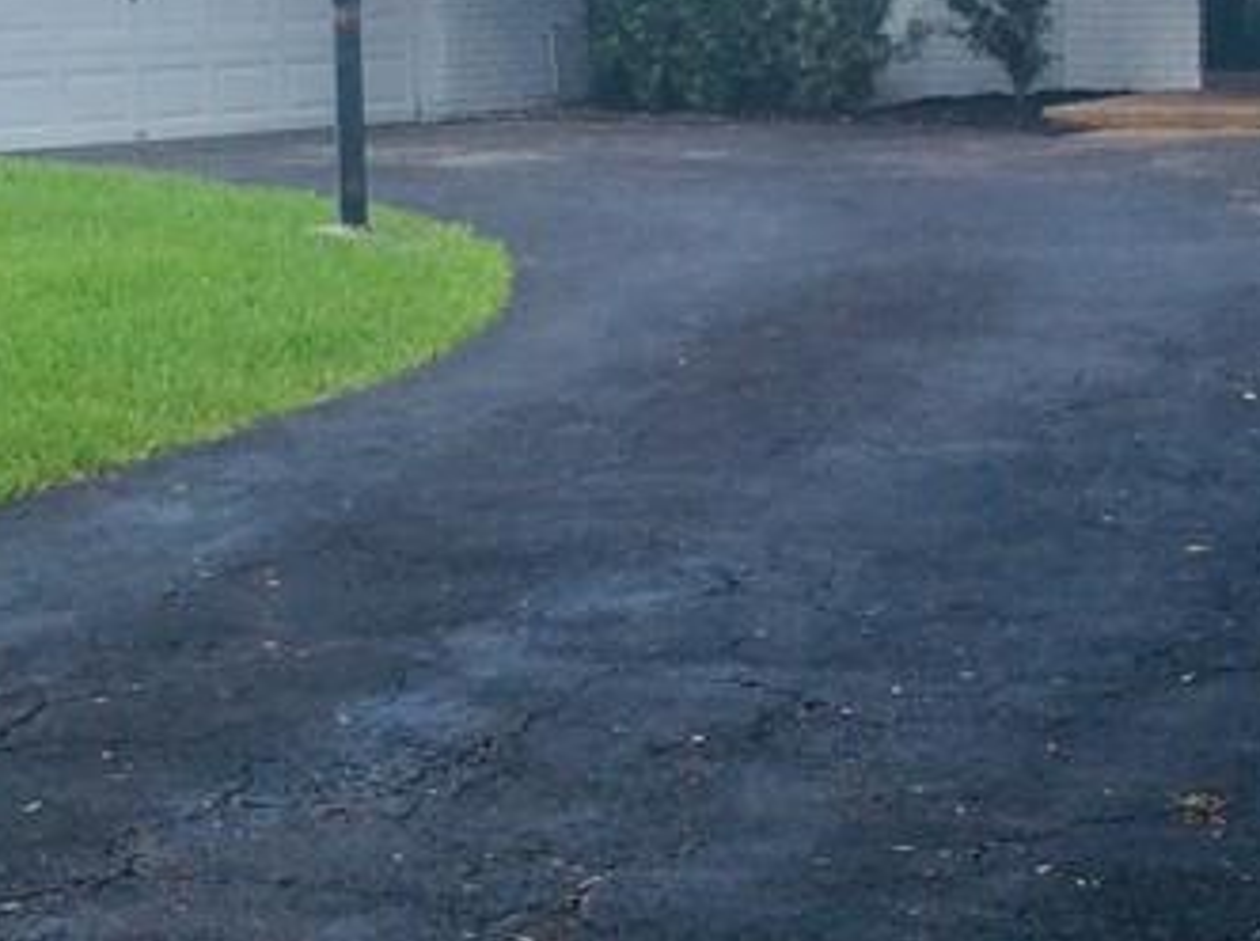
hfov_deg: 19.8
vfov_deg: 14.9
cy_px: 516
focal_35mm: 99
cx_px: 744
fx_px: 3598
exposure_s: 1/302
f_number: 2.4
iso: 32
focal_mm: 3.3
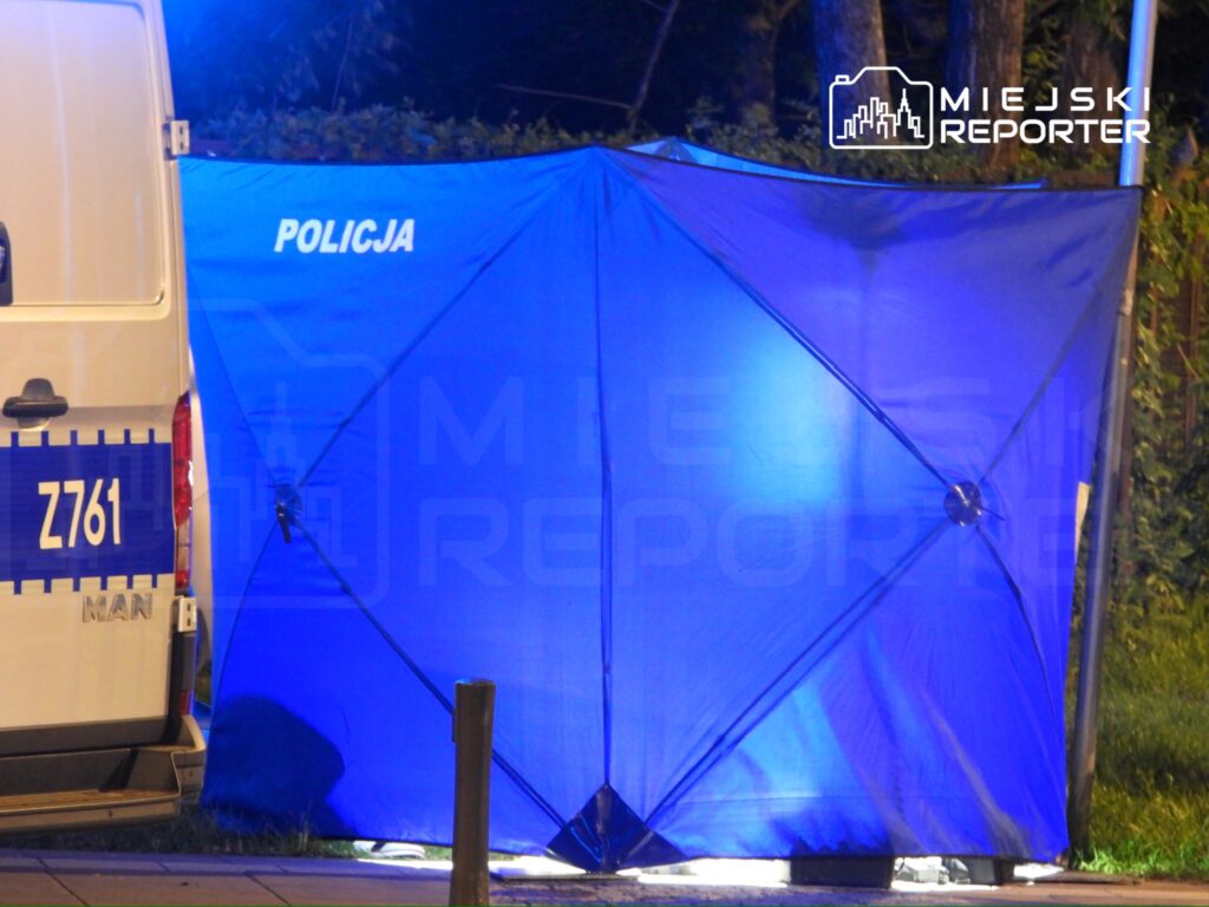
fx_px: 11176
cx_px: 604
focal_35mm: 320
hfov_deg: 6.2
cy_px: 454
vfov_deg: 4.6
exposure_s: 1/1.6
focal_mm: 57.5
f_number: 4.5
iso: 800
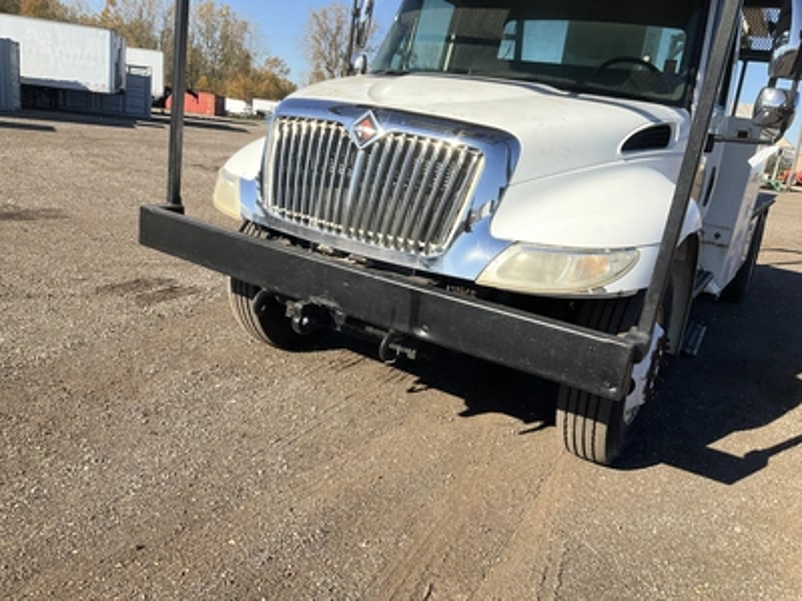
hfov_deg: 61.7
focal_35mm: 29
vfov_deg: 48.2
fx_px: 672
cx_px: 401
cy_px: 300
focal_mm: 3
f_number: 1.8
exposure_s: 1/1342
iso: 25
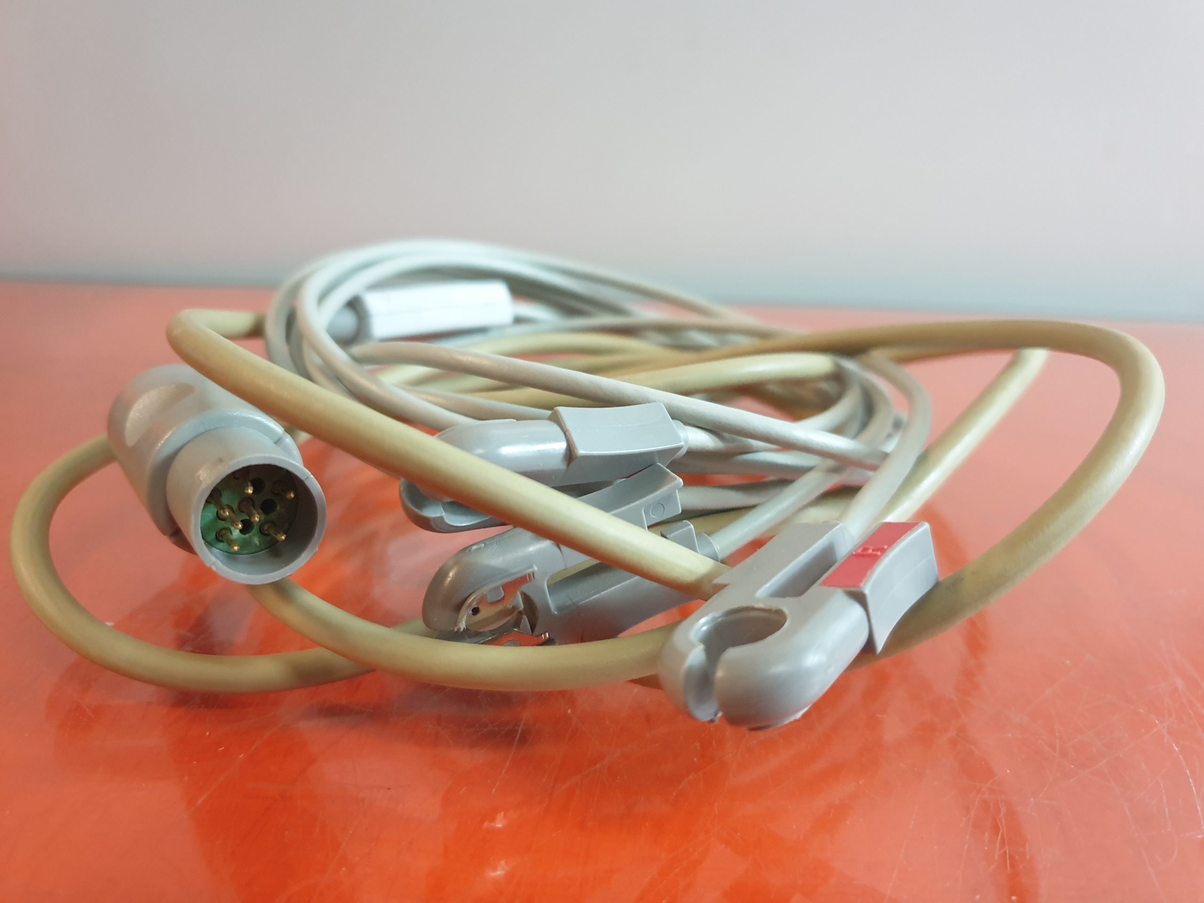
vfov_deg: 53.1
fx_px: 904
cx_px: 602
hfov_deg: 67.3
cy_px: 452
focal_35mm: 26
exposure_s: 1/50
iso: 320
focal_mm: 4.3
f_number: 1.5
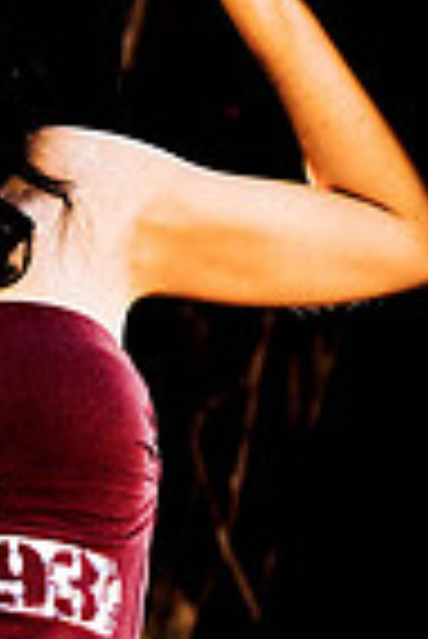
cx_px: -237
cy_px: 612
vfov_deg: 8.6
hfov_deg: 5.7
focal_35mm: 238
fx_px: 4234
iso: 100
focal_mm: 50
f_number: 3.2
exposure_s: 1/200
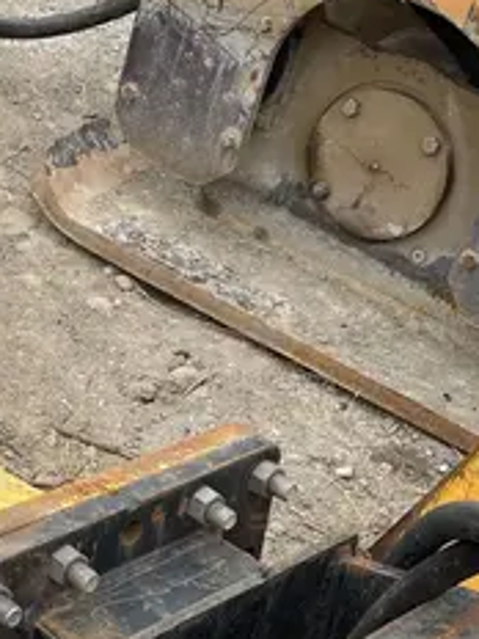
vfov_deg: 23.1
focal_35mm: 82
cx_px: 61
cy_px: 596
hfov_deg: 17.8
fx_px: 1513
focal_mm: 4.2
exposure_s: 1/1247
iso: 50
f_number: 1.6
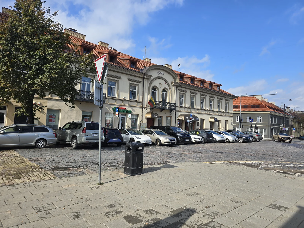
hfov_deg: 73.9
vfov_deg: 58.9
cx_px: 152
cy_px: 114
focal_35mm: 23
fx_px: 202
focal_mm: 6.3
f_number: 1.7
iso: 12
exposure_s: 1/836
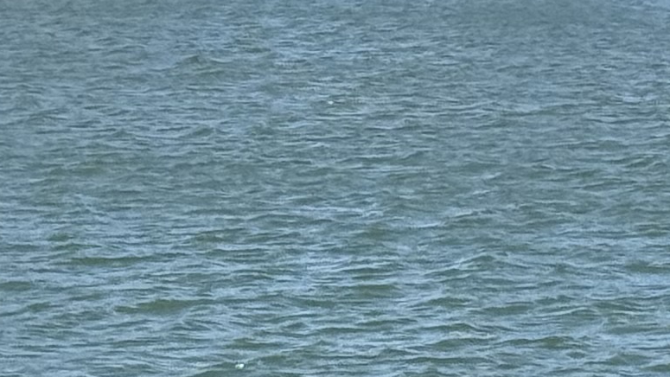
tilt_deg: +0.4
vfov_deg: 4.4
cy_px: -219
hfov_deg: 7.9
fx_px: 4832
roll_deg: -0.3
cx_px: 556
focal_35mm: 272
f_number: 1.78
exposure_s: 1/4587
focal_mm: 6.76
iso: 64
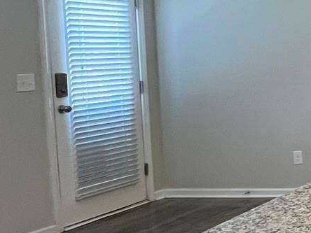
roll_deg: -0.2
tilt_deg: -4.9
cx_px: 614
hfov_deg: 19.4
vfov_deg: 24.4
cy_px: 89
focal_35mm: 60
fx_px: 539
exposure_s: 1/120
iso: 250
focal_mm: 1.57
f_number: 1.8
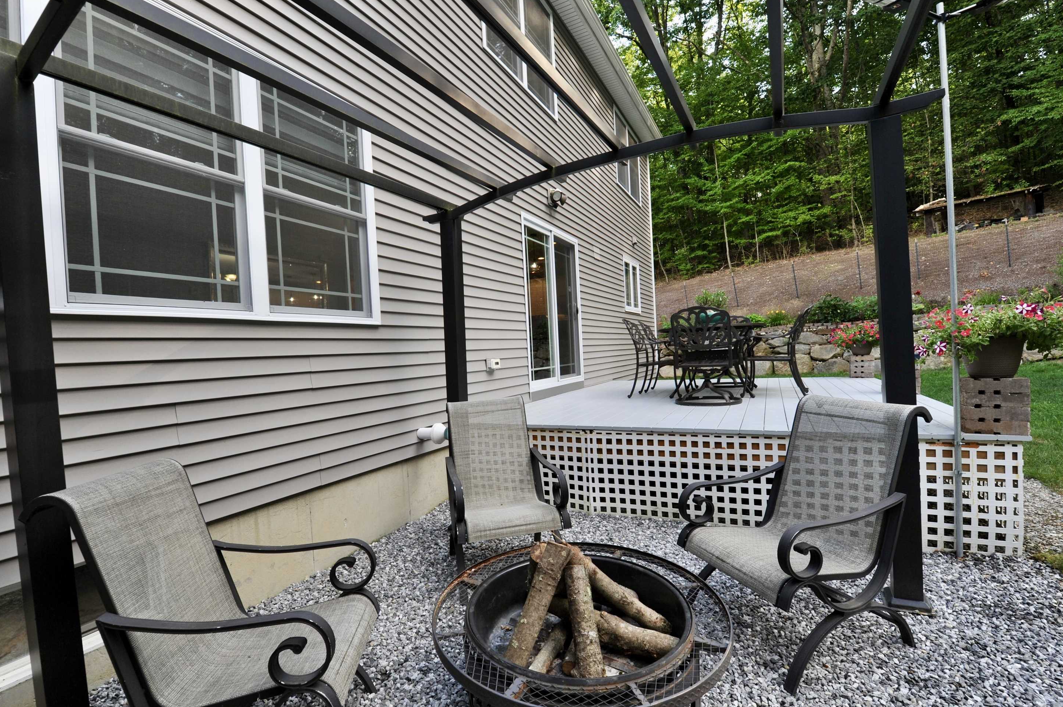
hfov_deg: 96.7
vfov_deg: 73.6
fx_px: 472
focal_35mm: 16
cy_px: 367
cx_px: 501
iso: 500
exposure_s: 1/125
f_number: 8
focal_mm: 15
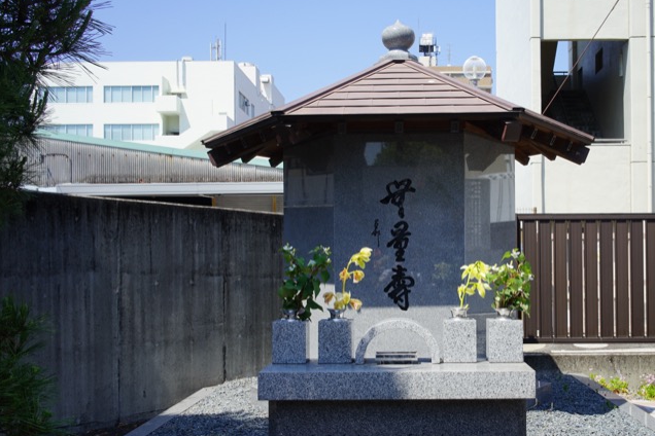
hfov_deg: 44.2
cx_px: 408
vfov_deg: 30.4
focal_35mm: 44
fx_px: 800
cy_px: 259
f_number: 11
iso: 100
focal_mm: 35
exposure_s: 1/125
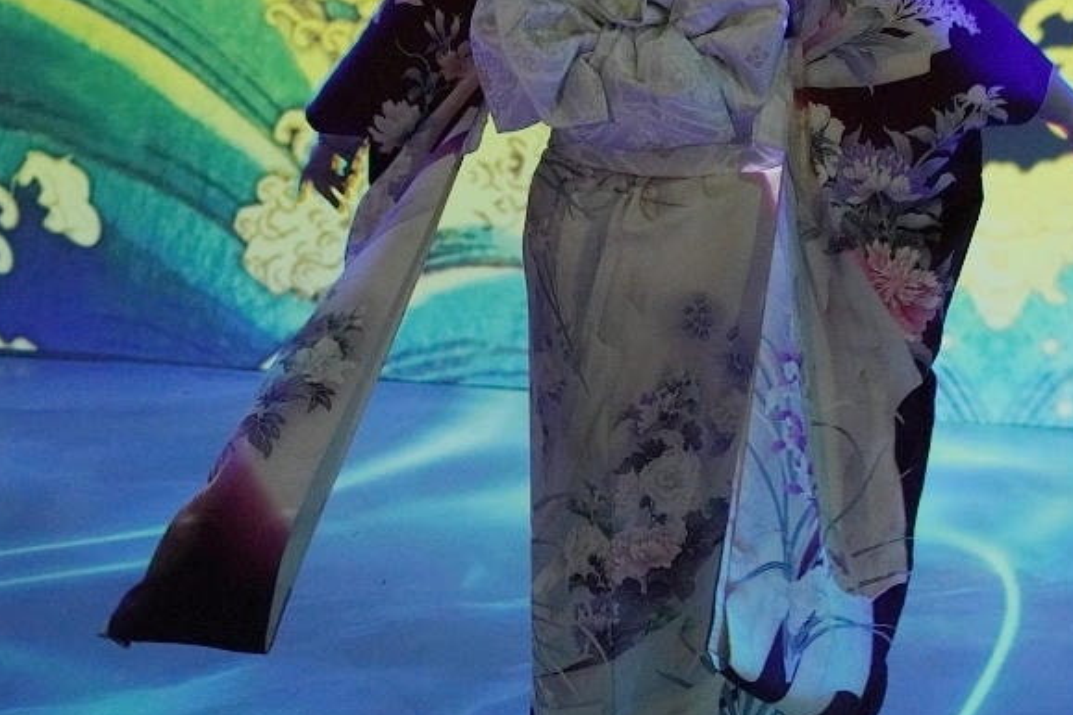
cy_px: 28
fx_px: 2593
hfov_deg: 22.6
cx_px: 1023
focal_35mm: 87
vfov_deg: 15.5
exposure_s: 1/160
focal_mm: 42
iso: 6400
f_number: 2.8
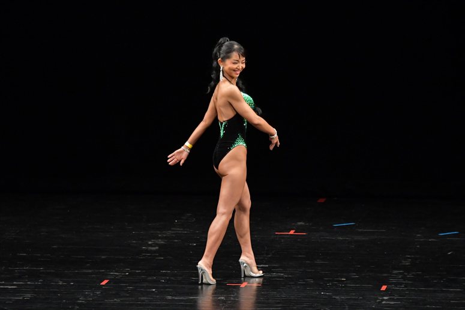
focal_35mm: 285
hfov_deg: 7.2
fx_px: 3680
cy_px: 155
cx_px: 232
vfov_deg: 4.8
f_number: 5.6
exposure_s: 1/400
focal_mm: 190
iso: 3200
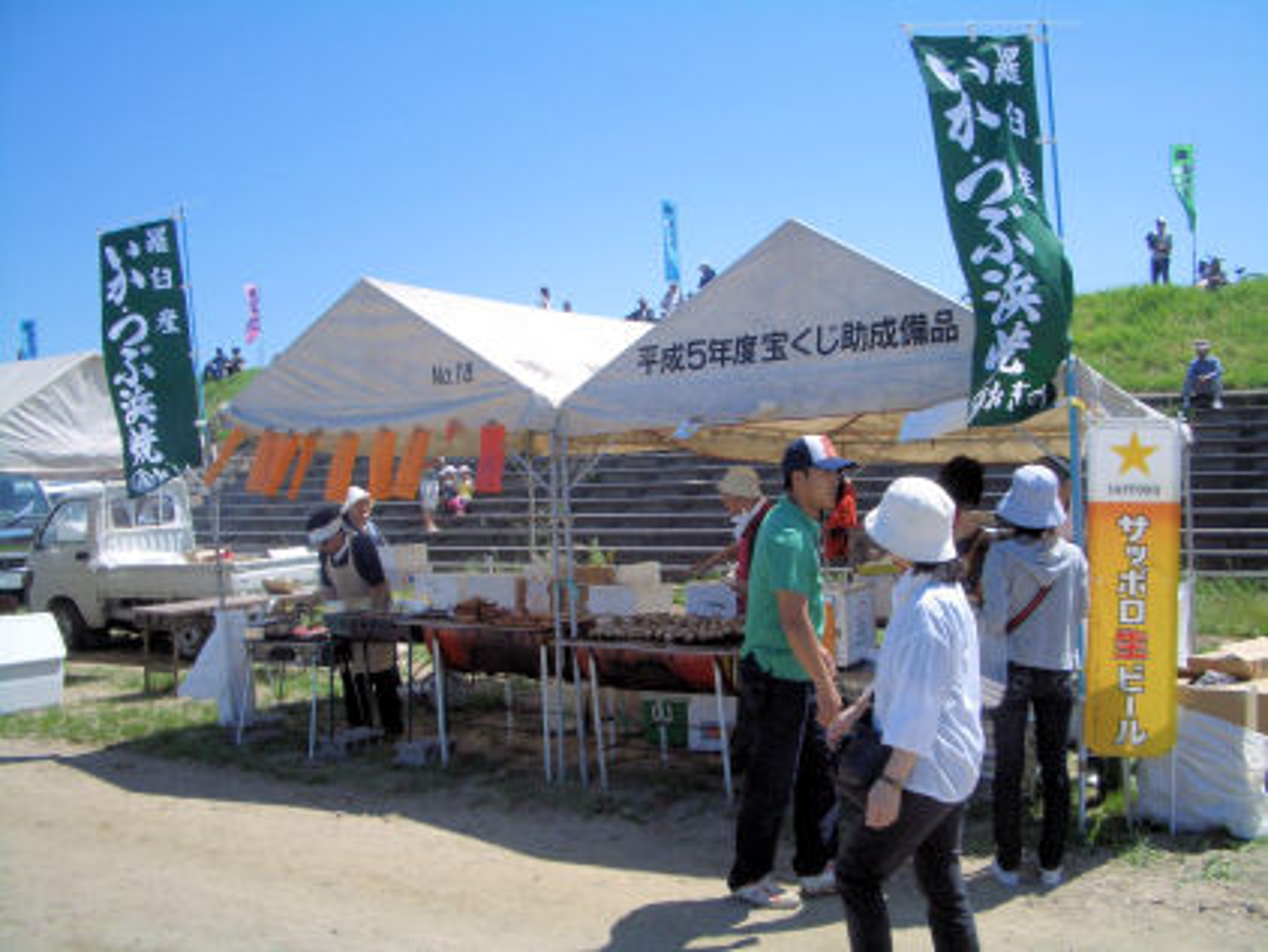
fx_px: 1283
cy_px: 476
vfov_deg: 40.7
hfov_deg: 52.6
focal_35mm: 35
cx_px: 634
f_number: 4.3
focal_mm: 5.8
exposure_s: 1/640
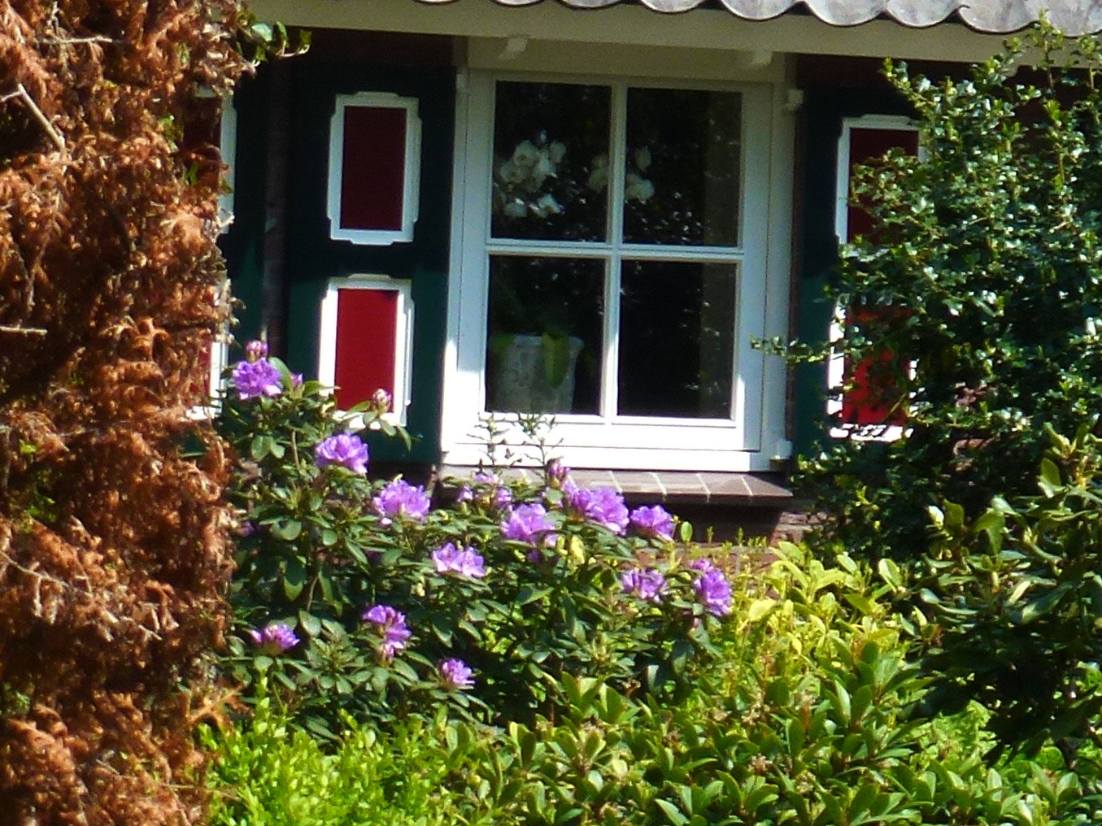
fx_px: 6494
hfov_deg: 9.4
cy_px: -15
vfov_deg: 7.2
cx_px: 1751
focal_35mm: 204
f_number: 4.5
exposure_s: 1/320
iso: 100
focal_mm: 10.9
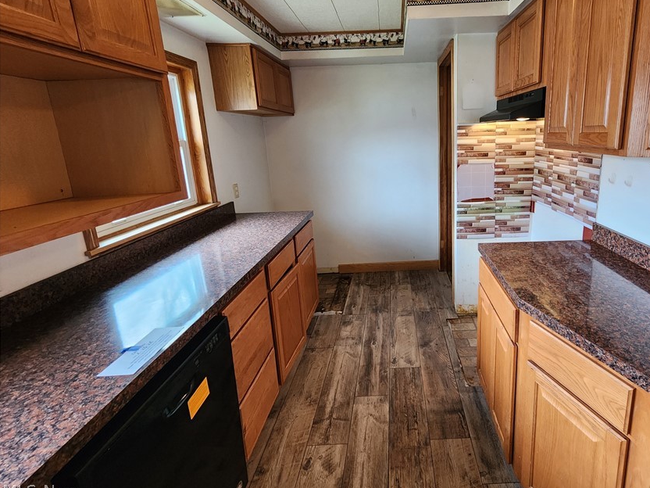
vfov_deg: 77.5
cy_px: 204
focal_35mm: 16
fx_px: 300
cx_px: 398
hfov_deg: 92.9
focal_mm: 2.2
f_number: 2.2
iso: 320
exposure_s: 1/60
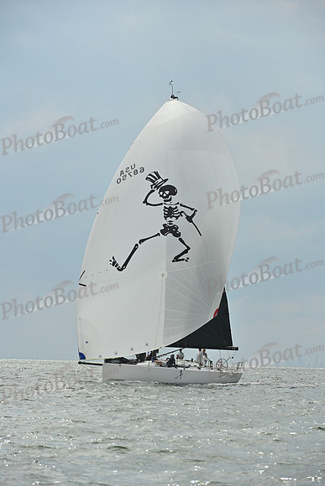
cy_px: 243
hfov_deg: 6.9
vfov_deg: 10.3
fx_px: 2707
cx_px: 162
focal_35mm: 200
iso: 320
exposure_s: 1/1600
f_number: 11
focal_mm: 200
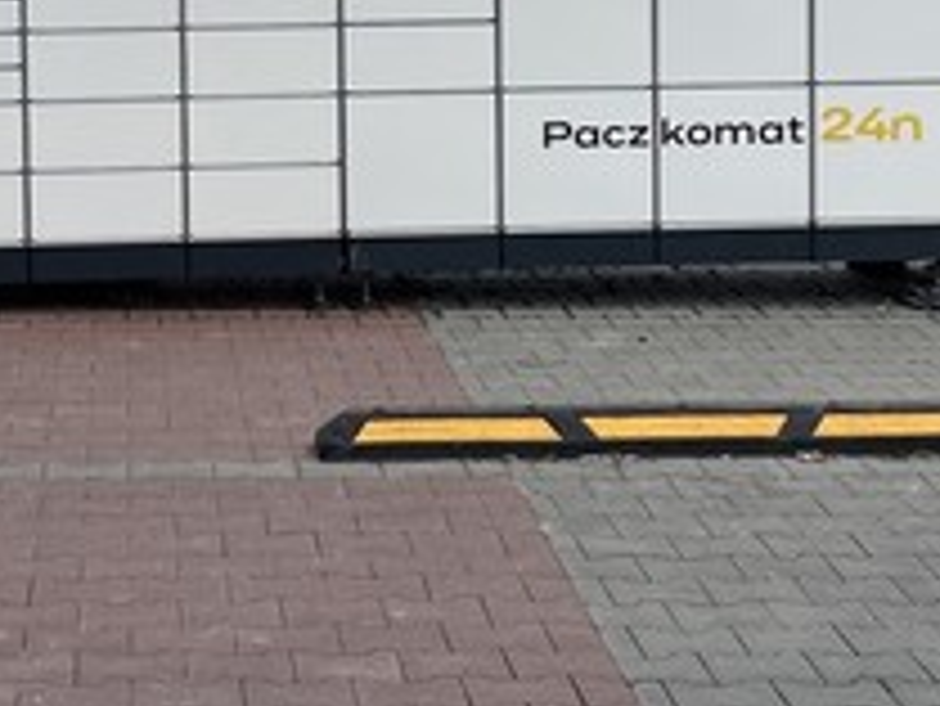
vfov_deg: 16.5
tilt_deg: -3.8
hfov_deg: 22.3
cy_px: -47
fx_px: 2364
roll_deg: +0.8
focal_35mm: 87
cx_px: 220
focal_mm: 4.2
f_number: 1.6
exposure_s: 1/3731
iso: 32
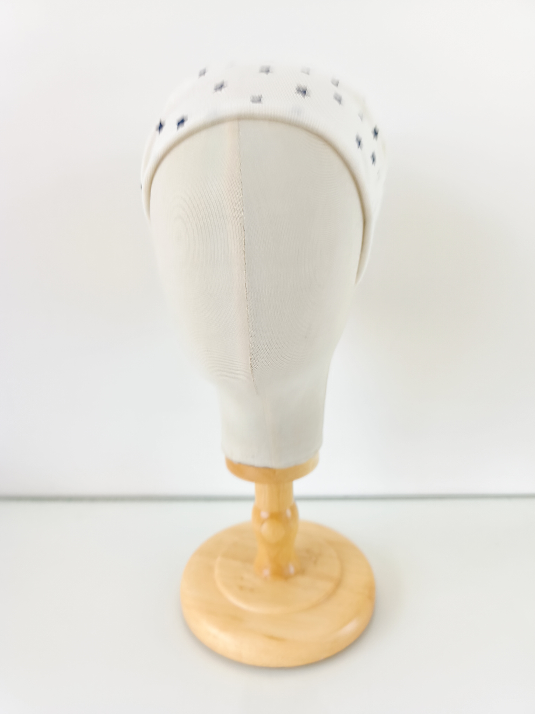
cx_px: 268
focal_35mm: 23
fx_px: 474
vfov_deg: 73.9
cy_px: 357
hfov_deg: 58.9
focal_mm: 6.14
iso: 50
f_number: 1.65
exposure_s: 1/6
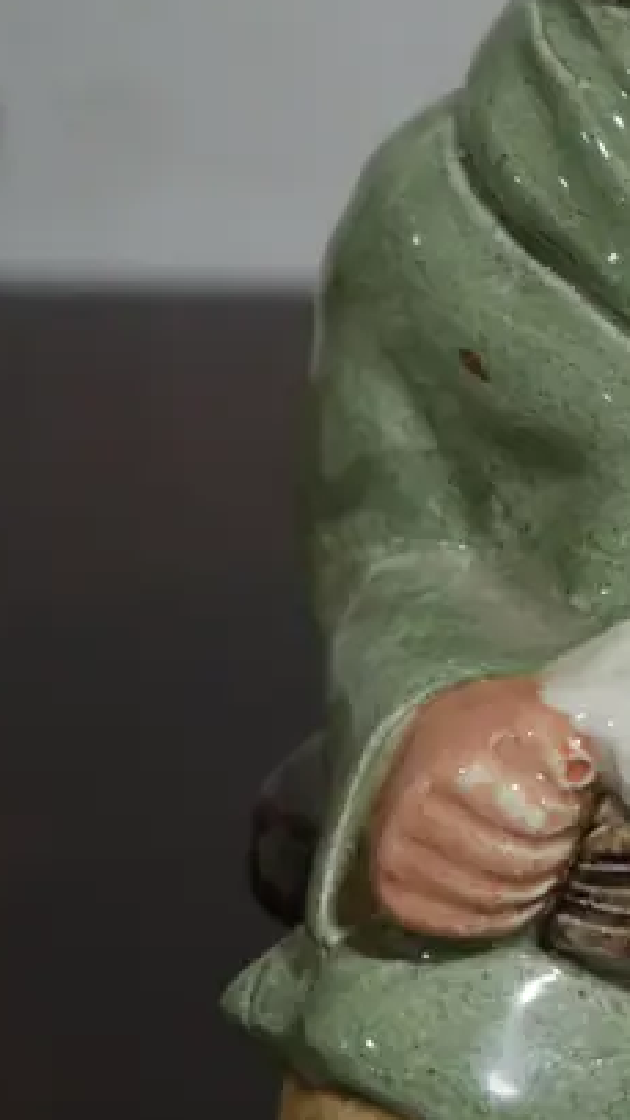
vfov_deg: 17.0
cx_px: 977
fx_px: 3741
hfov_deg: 9.3
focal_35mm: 126
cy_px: 506
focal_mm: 23
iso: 500
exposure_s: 1/60
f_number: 5.1
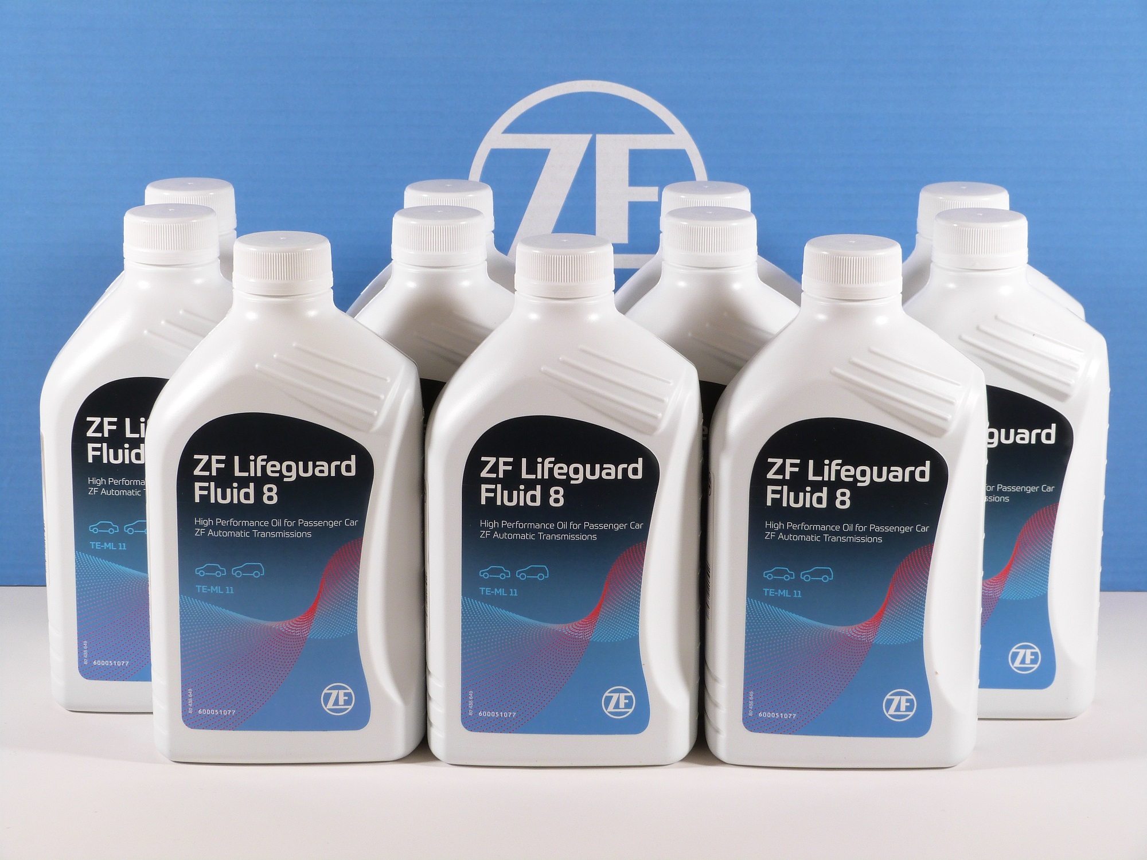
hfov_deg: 22.3
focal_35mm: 88
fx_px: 2916
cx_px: 574
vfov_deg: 16.8
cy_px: 430
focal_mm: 15.8
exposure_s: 1/125
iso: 100
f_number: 3.6
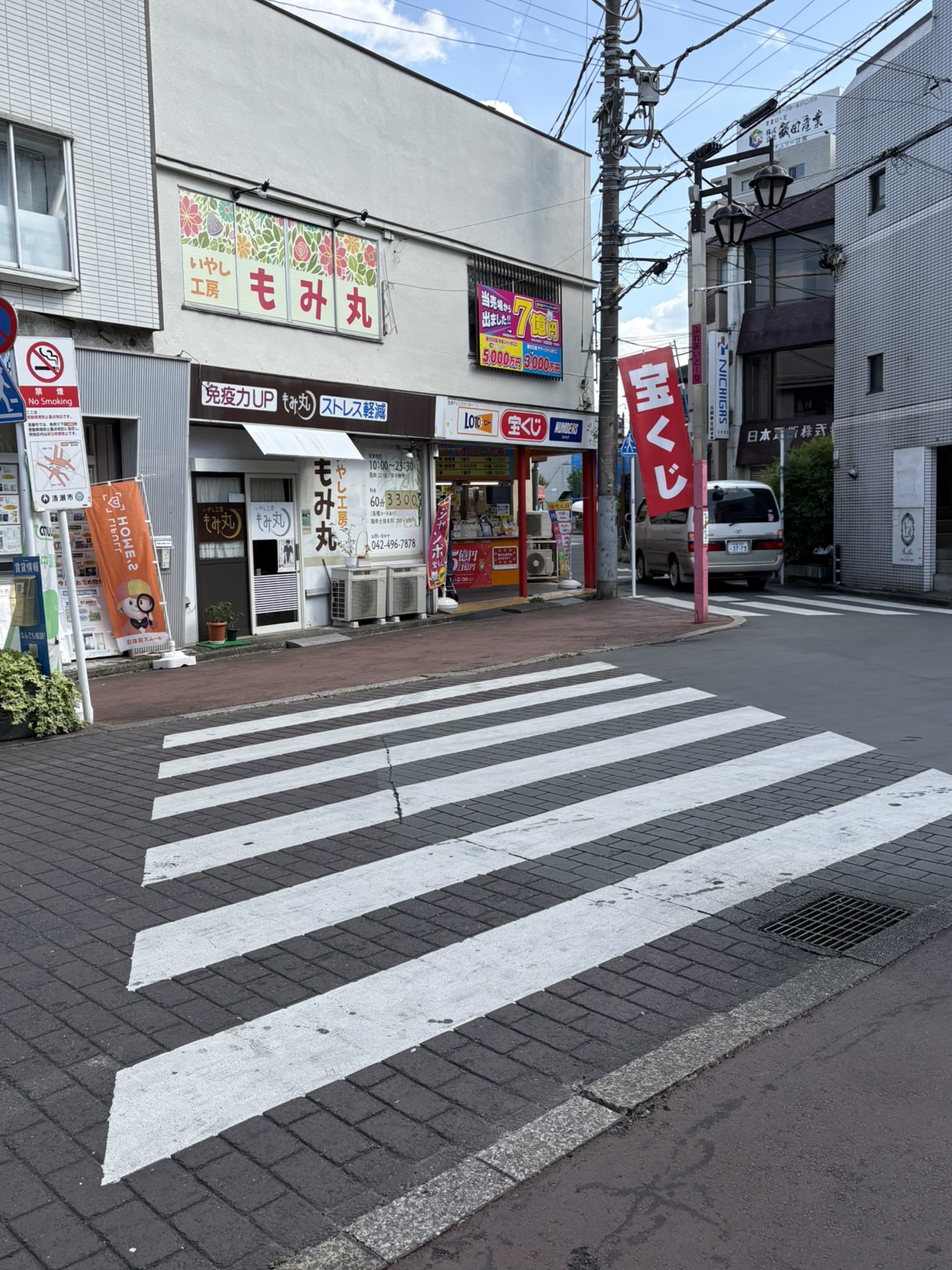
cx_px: 472
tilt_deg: -4.1
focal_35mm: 32
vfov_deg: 56.8
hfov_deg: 44.2
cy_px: 615
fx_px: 1173
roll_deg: +1.4
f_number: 1.6
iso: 50
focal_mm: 5.96
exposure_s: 1/1799
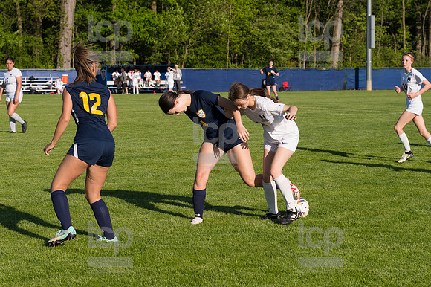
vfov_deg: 13.0
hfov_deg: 19.5
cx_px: 216
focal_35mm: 105
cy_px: 144
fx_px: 1256
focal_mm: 70
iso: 250
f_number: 5.6
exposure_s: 1/1600
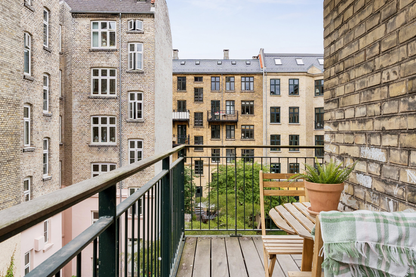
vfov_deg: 50.9
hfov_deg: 71.1
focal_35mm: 25
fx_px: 291
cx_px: 213
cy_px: 140
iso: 400
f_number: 7.1
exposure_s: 1/250
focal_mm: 12.6
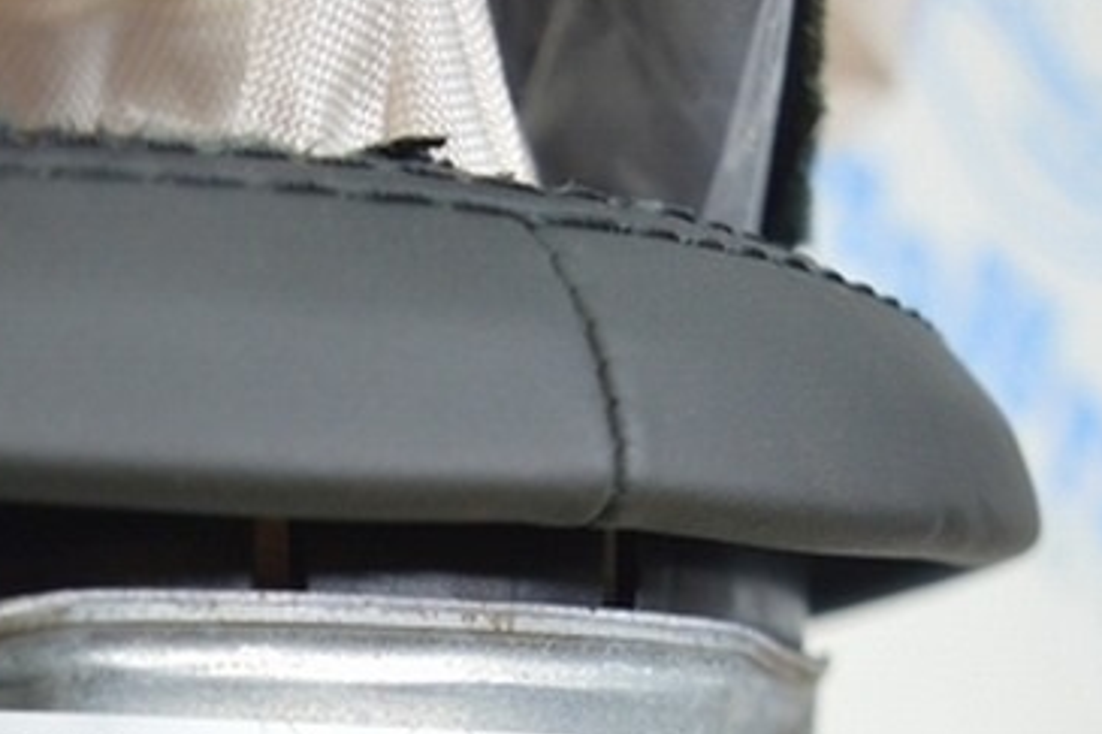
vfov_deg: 14.8
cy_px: 959
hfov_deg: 21.7
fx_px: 2705
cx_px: -142
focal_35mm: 88
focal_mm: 21
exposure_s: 1/40
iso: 400
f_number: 3.8
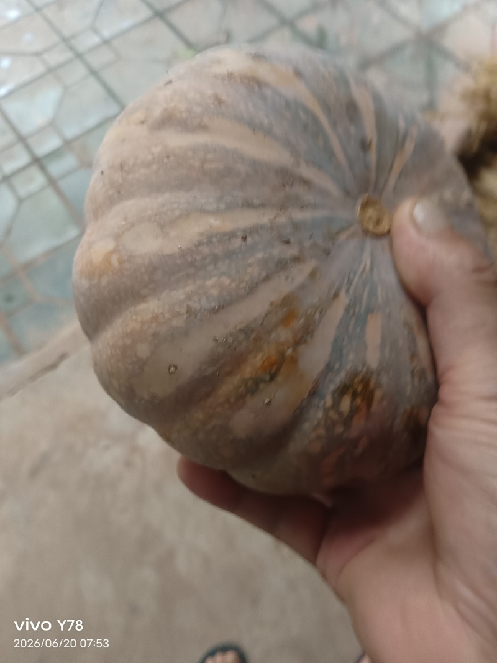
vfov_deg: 67.3
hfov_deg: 53.1
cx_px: 248
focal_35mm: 26
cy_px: 332
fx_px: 498
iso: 1518
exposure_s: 1/25
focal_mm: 4.05
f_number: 1.8
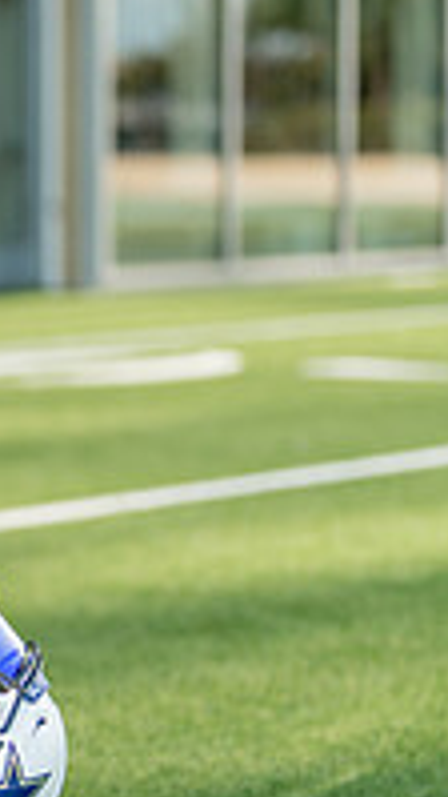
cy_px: 465
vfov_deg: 13.0
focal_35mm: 165
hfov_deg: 7.2
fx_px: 3483
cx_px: -292
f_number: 1.2
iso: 100
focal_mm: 50
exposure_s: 1/2500
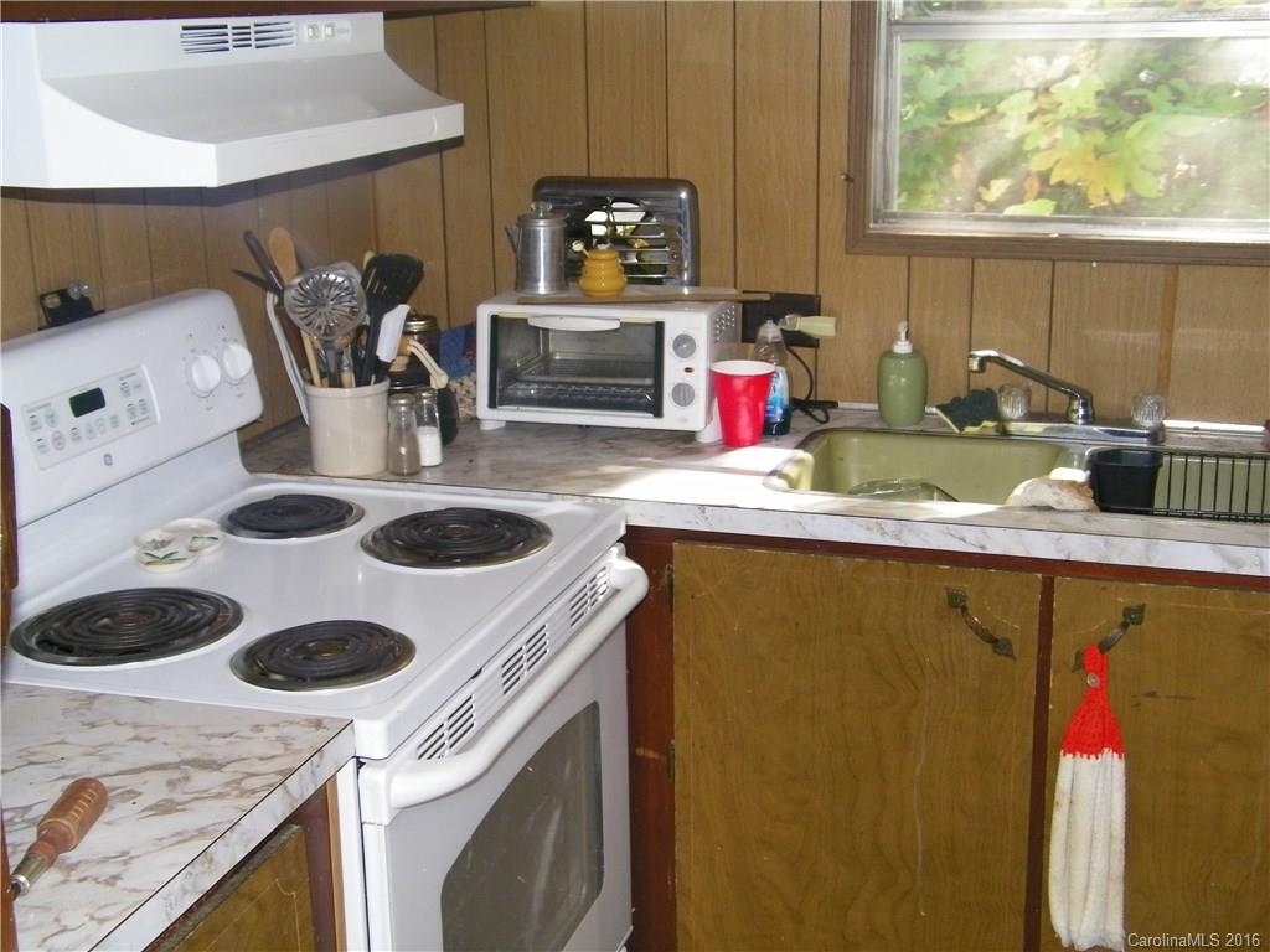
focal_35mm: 44
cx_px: 635
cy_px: 476
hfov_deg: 42.9
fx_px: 1614
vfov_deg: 32.9
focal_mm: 7.9
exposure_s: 1/40
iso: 200
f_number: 3.9
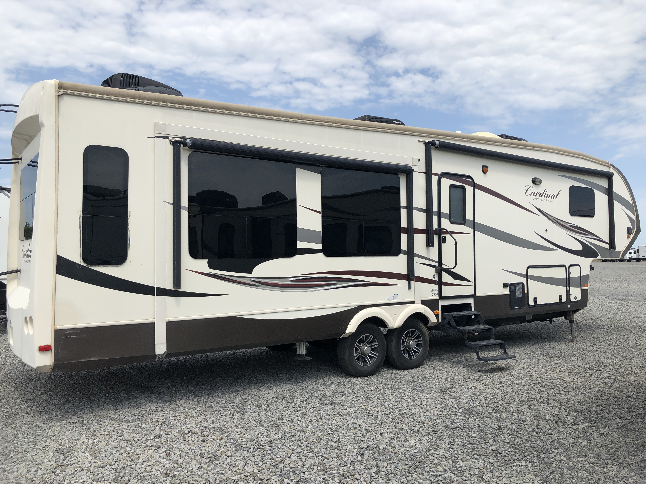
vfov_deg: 49.7
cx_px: 323
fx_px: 523
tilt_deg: -0.2
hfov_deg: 63.4
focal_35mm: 28
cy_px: 242
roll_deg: +0.3
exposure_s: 1/2525
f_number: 1.8
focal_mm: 3.99
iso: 20
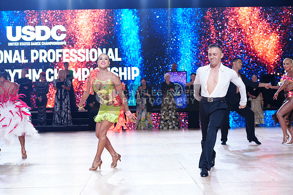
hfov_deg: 29.6
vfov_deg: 20.0
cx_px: 146
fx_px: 554
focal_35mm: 68
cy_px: 98
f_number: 4.5
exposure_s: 1/500
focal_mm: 68
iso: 2000
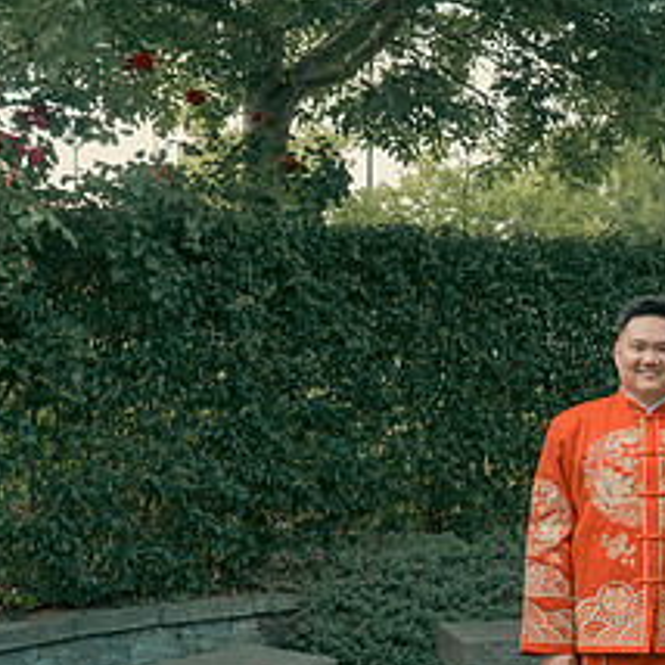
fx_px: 1652
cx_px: 690
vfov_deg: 22.7
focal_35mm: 76
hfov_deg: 21.8
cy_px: 390
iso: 500
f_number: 5.6
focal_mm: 33
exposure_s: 1/160
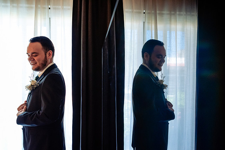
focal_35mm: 31
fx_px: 197
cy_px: 80
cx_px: 121
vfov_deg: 41.8
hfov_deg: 59.5
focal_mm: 29
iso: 2500
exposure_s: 1/125
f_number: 4
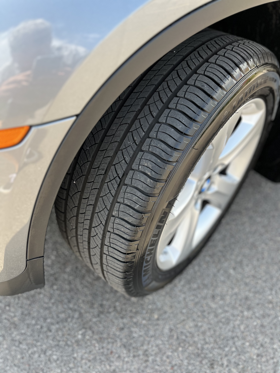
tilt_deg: -44.1
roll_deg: -1.1
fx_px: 280
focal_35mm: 26
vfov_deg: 67.3
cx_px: 140
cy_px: 186
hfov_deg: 53.1
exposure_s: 1/383
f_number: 1.6
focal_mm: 5.1
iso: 50
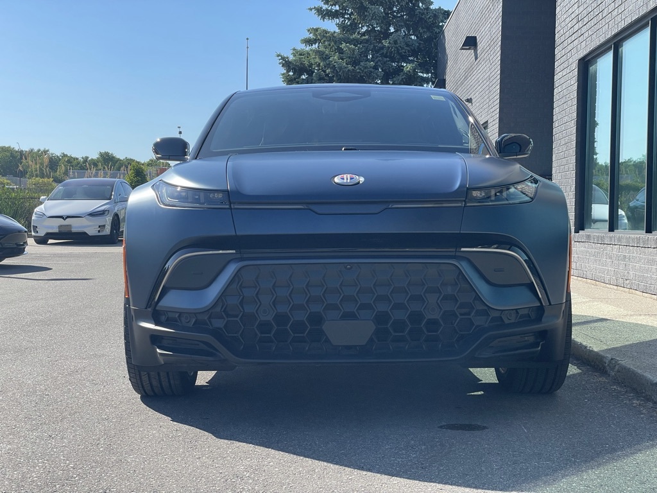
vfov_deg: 28.0
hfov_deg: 36.8
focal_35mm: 52
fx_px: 987
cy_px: 246
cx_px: 328
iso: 25
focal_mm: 6
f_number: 2
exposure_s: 1/1142
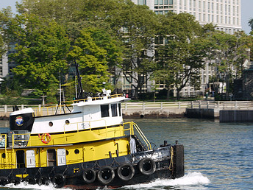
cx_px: 80
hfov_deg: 10.5
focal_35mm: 189
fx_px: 1381
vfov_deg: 7.8
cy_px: 145
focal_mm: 56
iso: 100
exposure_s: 1/80
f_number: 16
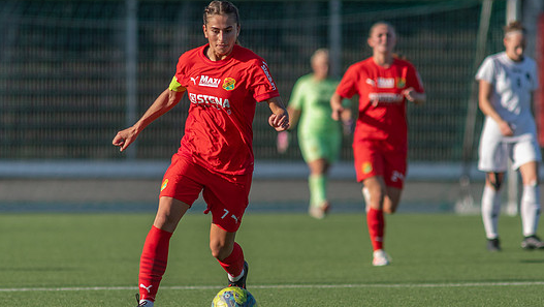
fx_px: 10131
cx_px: 263
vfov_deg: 1.7
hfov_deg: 3.1
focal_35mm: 702
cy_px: 151
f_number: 3.2
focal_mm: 300
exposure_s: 1/2000
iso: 200
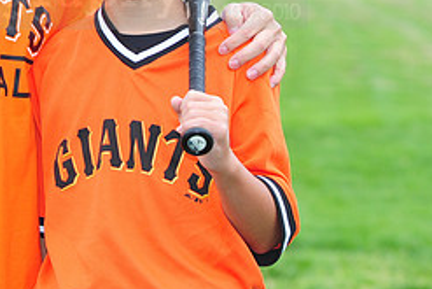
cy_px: -23
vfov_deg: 4.5
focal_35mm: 305
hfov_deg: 6.7
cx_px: -31
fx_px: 3662
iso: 400
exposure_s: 1/160
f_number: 7.1
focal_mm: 130
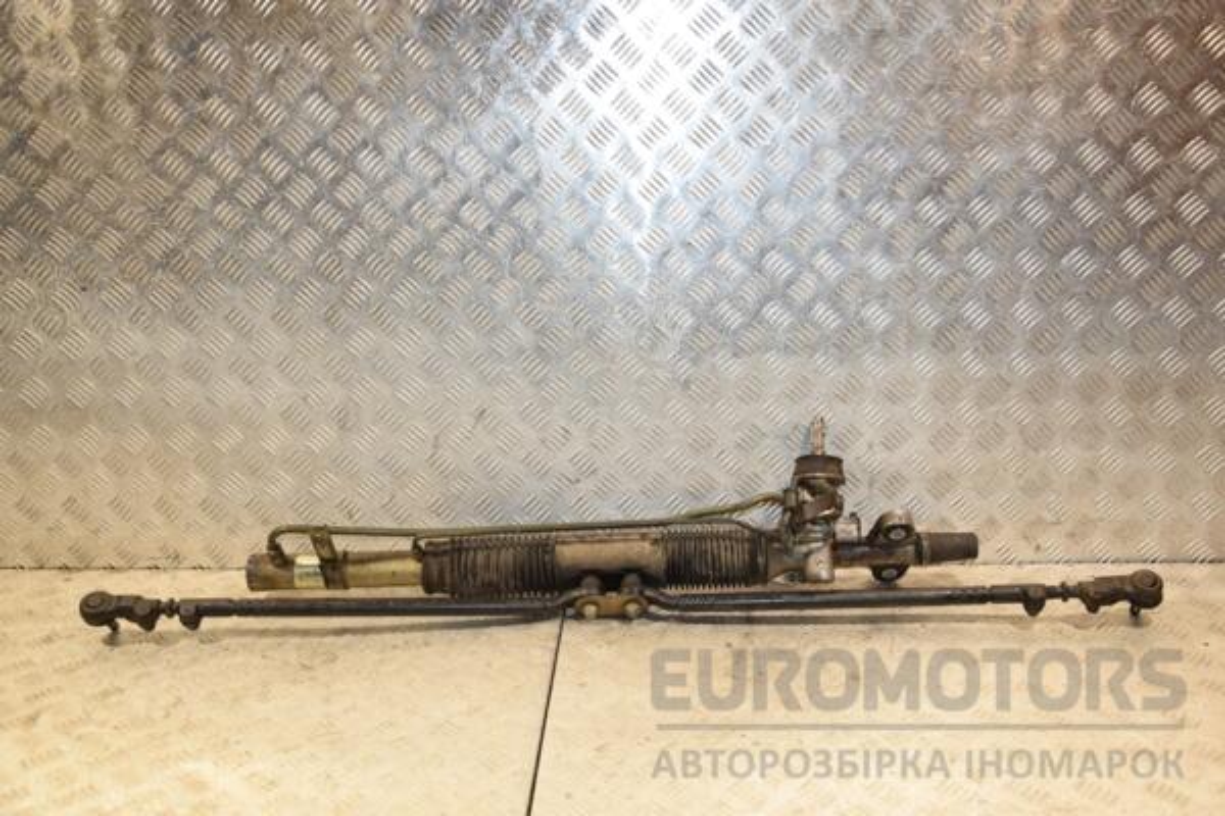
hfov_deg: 53.1
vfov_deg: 36.9
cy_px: 408
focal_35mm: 36
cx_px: 612
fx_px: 1225
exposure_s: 1/200
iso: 800
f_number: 5
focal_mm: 24
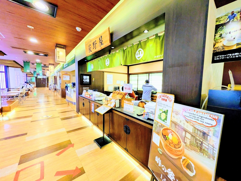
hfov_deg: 102.0
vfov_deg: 85.7
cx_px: 120
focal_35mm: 14
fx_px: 98
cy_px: 90
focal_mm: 1.83
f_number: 2.2
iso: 89
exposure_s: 1/100
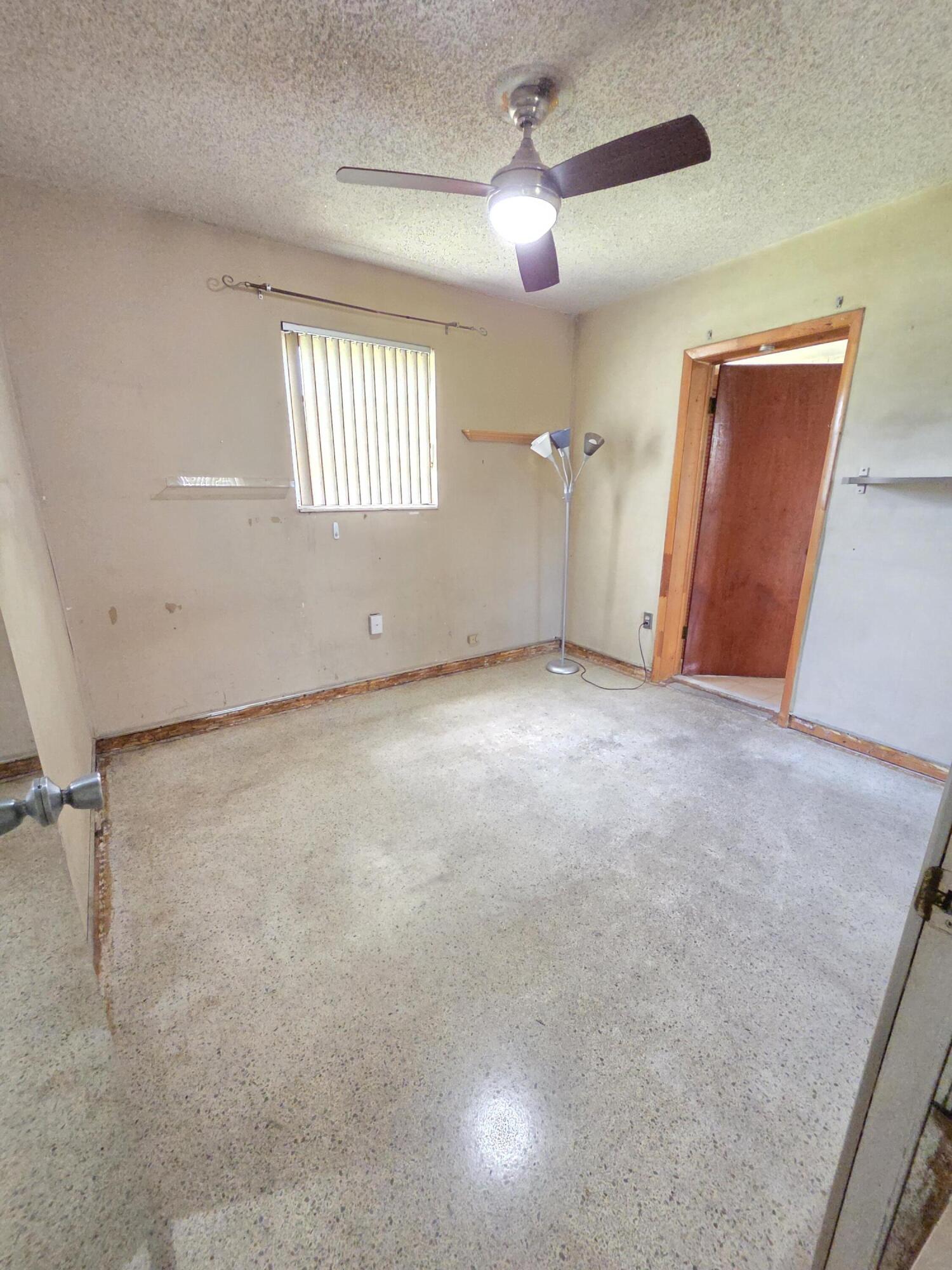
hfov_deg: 89.9
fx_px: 477
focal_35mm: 13
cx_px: 476
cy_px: 635
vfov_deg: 106.2
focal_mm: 2.2
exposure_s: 1/24
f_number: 2.2
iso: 2500
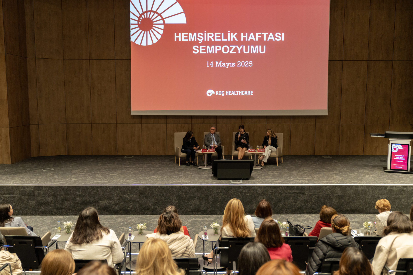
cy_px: 135
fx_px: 356
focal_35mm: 31
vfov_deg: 42.3
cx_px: 206
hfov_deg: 60.3
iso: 1600
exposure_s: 1/160
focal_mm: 30
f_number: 2.8
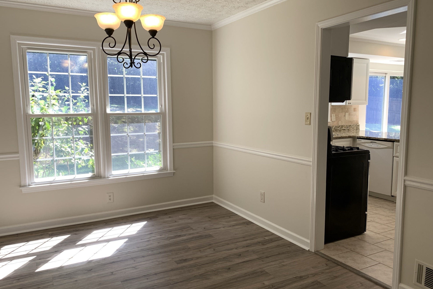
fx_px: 337
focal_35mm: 28
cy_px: 149
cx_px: 210
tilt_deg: -5.7
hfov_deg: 65.5
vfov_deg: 46.4
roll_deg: +0.1
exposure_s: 1/128
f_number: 1.8
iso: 25
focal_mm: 4.25
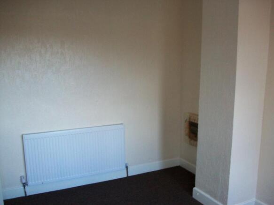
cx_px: 137
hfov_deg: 54.0
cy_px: 102
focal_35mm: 34
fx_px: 269
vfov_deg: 41.8
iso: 160
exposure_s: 1/25
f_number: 2.8
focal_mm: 5.7
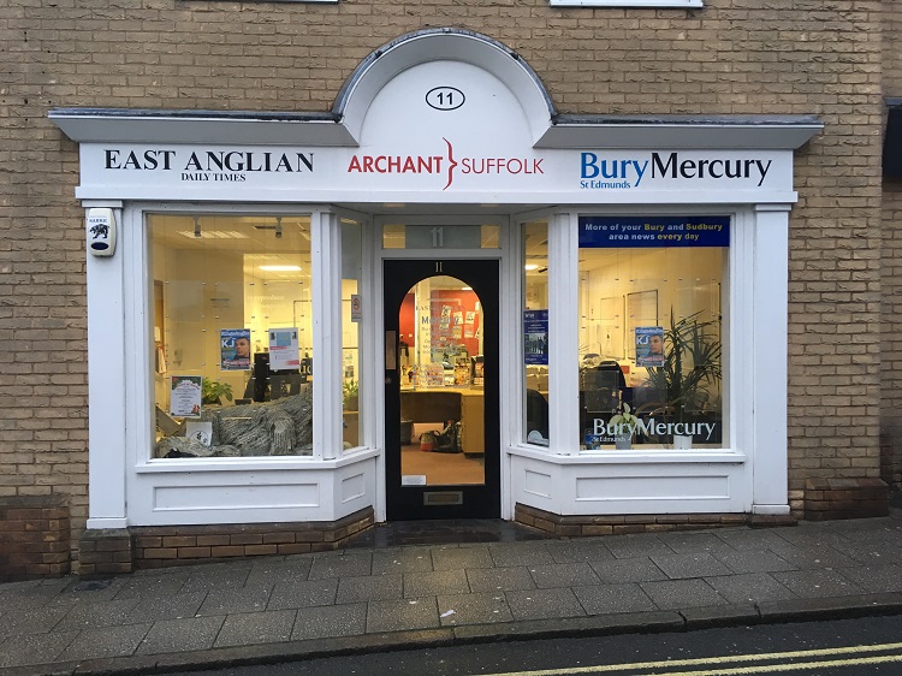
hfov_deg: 61.7
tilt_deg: -1.9
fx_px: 755
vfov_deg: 48.2
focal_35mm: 29
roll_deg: +1.6
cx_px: 451
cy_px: 338
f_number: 2.2
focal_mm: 4.15
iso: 80
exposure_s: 1/33
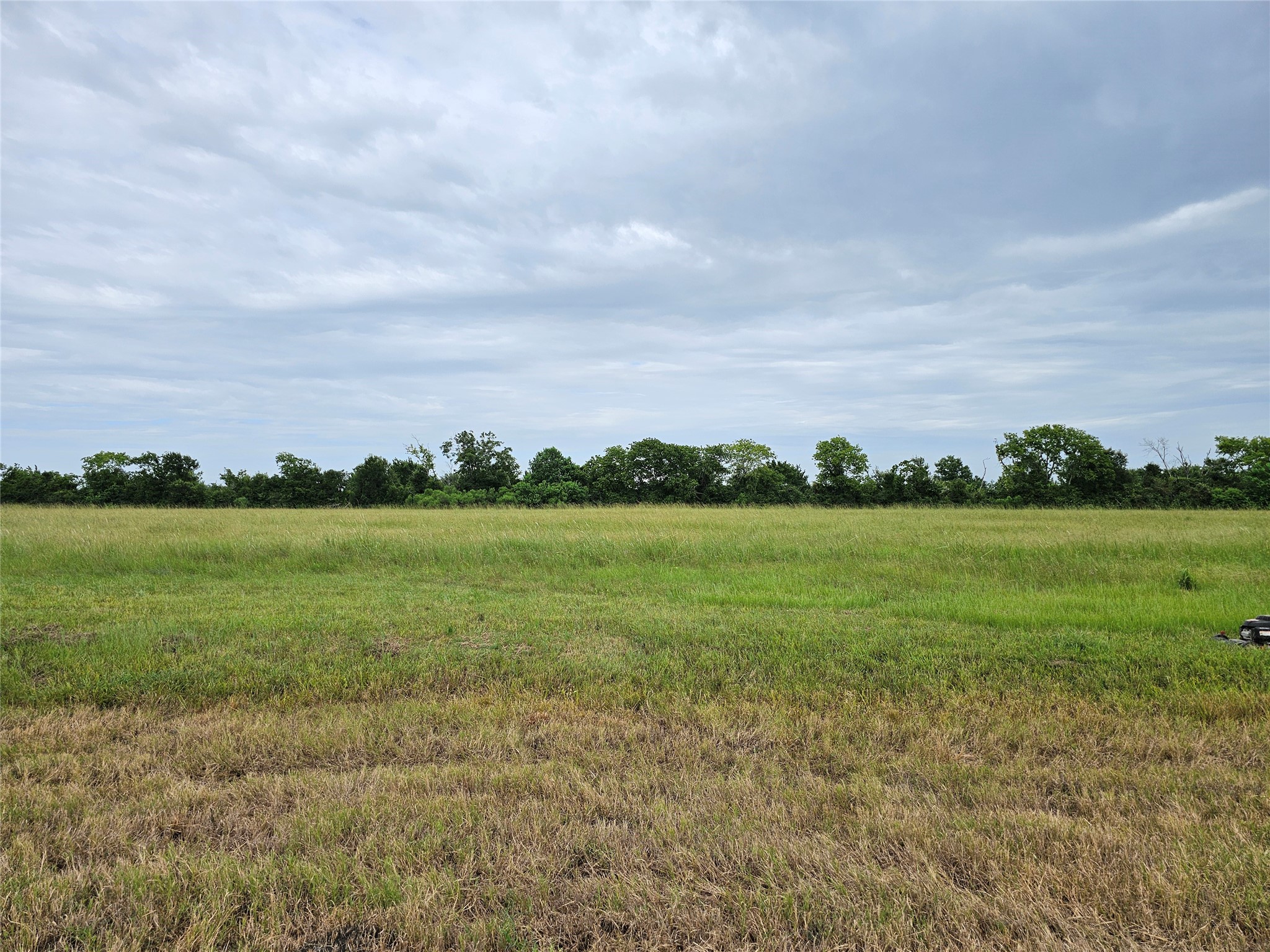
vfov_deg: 58.9
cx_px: 635
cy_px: 476
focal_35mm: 23
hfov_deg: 73.9
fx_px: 844
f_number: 1.7
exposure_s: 1/1073
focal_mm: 6.3
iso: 10
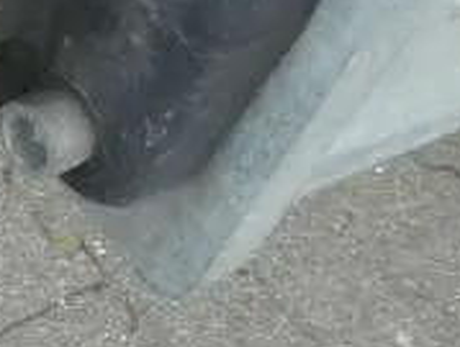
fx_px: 1425
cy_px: 21
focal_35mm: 107
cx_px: -367
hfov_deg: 15.7
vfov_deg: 13.7
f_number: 3.3
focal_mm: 4.3
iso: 80
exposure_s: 1/100
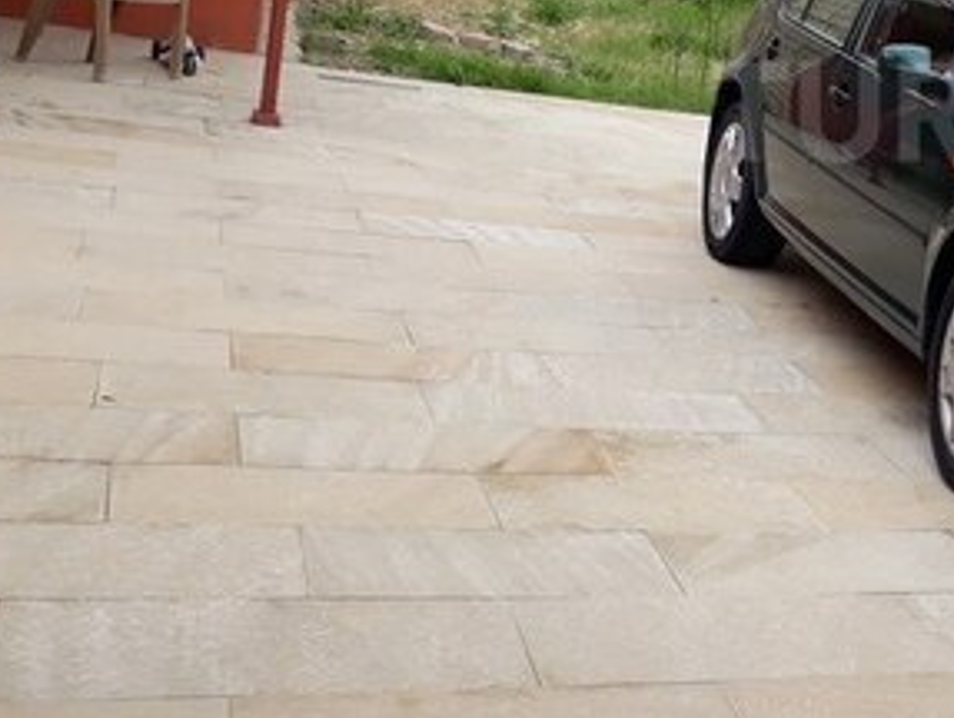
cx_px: 1054
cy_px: 111
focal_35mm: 62
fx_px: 1711
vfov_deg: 23.2
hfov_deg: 28.3
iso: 40
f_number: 1.9
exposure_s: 1/291
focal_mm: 3.6
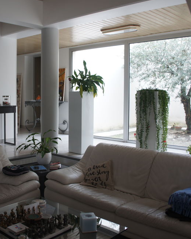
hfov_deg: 37.8
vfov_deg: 46.8
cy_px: 118
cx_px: 63
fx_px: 276
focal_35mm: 39
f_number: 3.5
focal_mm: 18
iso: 200
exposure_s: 1/30
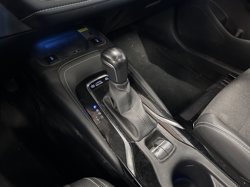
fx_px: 173
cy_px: 94
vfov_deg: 56.8
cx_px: 125
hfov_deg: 71.6
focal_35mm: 24
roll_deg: +0.7
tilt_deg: -43.3
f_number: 1.78
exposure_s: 1/34
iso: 1000
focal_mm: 6.86
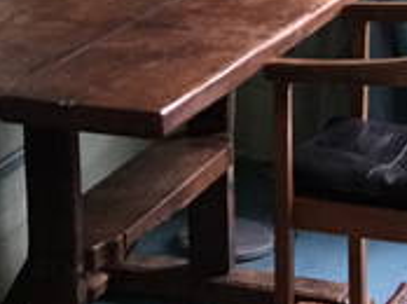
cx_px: 96
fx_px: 1656
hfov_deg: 14.0
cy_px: -91
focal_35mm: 141
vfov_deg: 10.3
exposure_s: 1/33
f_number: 2.4
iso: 200
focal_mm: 3.3
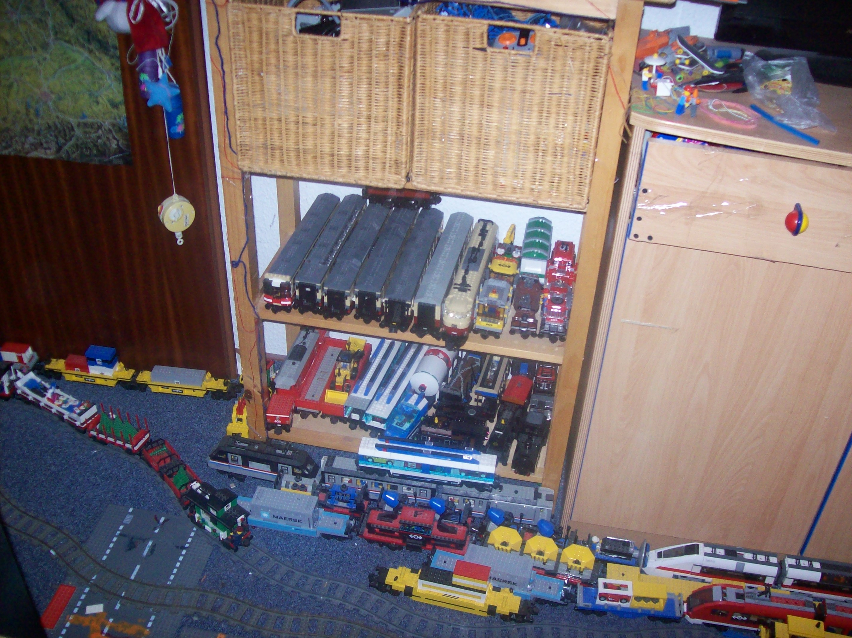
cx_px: 426
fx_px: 886
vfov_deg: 39.6
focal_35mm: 36
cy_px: 319
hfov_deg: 51.4
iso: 200
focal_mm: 6
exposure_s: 1/64
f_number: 2.7
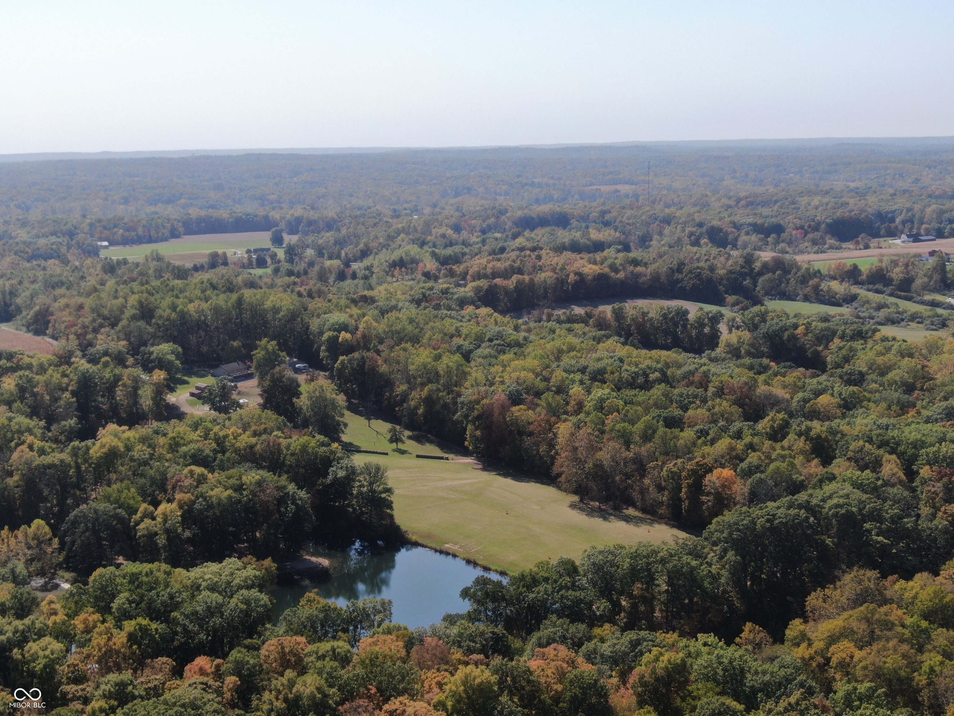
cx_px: 477
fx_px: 1323
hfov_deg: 39.7
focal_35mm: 48
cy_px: 358
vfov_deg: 30.3
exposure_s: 1/800
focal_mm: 8.6
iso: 100
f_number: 3.8
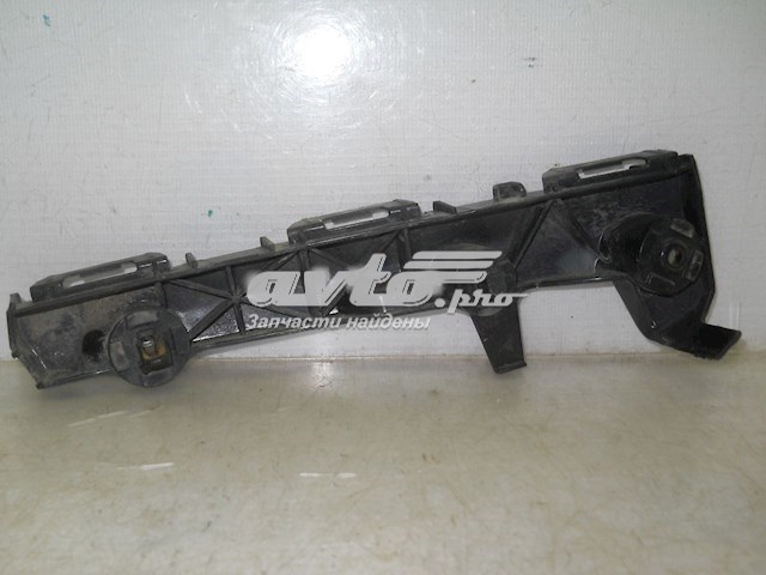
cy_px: 288
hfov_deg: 45.8
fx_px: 907
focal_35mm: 41
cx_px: 383
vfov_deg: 35.1
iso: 80
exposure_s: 1/30
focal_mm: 6.72
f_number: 5.5
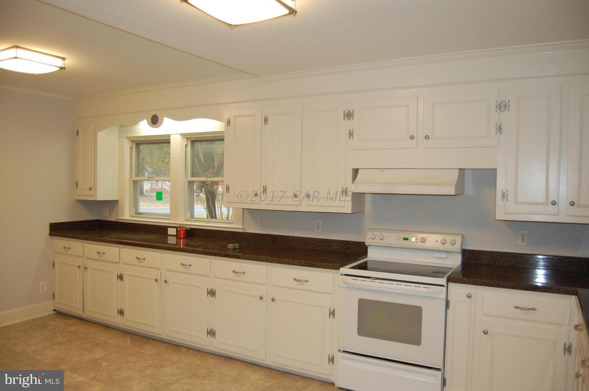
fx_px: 441
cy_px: 196
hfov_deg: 67.4
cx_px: 294
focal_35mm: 27
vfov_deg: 47.9
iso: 400
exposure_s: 1/60
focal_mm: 18
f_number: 3.5
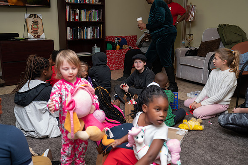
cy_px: 82
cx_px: 124
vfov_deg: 35.1
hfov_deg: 50.7
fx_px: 262
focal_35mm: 38
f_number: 4.5
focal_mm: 38
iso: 640
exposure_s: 1/80
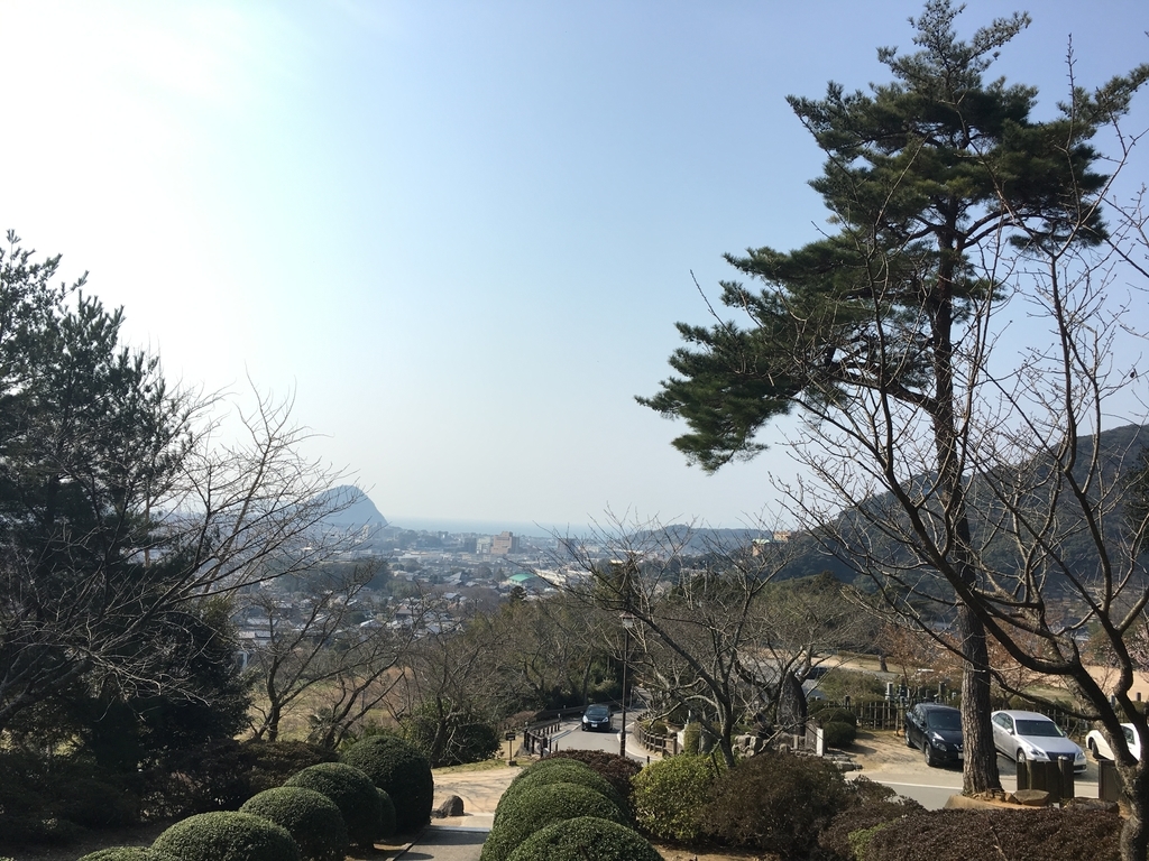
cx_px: 574
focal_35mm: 29
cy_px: 430
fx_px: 963
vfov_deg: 48.2
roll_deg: -2.3
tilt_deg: +6.2
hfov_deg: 61.7
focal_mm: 4.15
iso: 25
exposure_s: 1/1202
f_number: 2.2
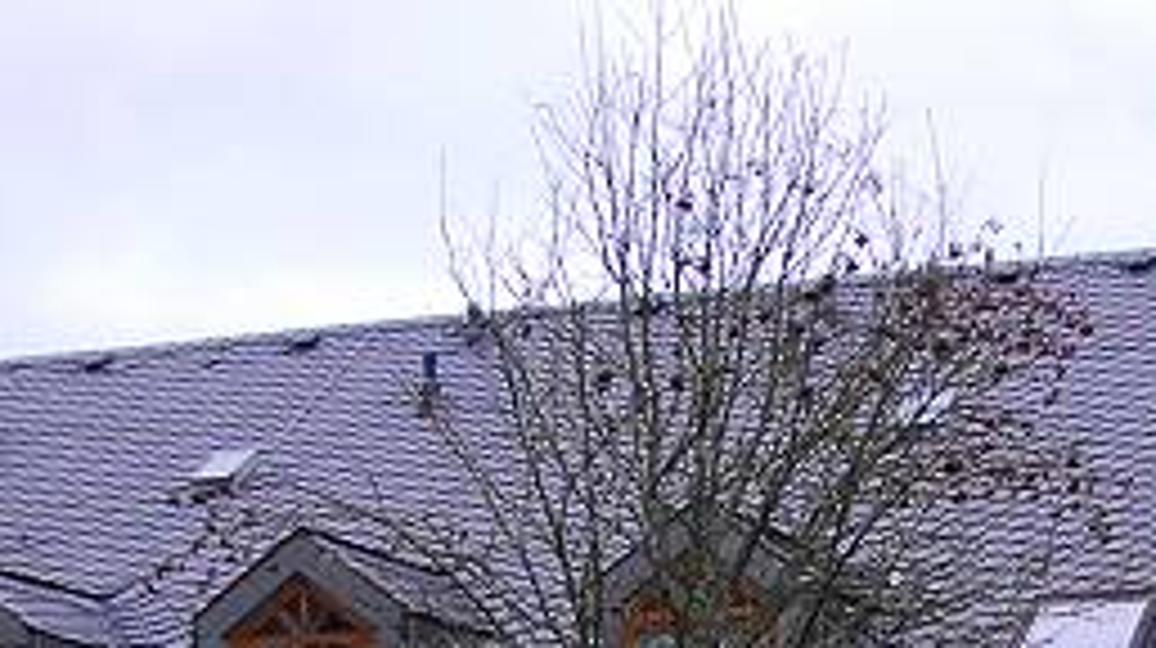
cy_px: 1035
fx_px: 3430
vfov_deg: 10.4
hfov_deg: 18.9
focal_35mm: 112
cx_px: 994
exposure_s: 1/20
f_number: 3.8
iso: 640
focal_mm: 22
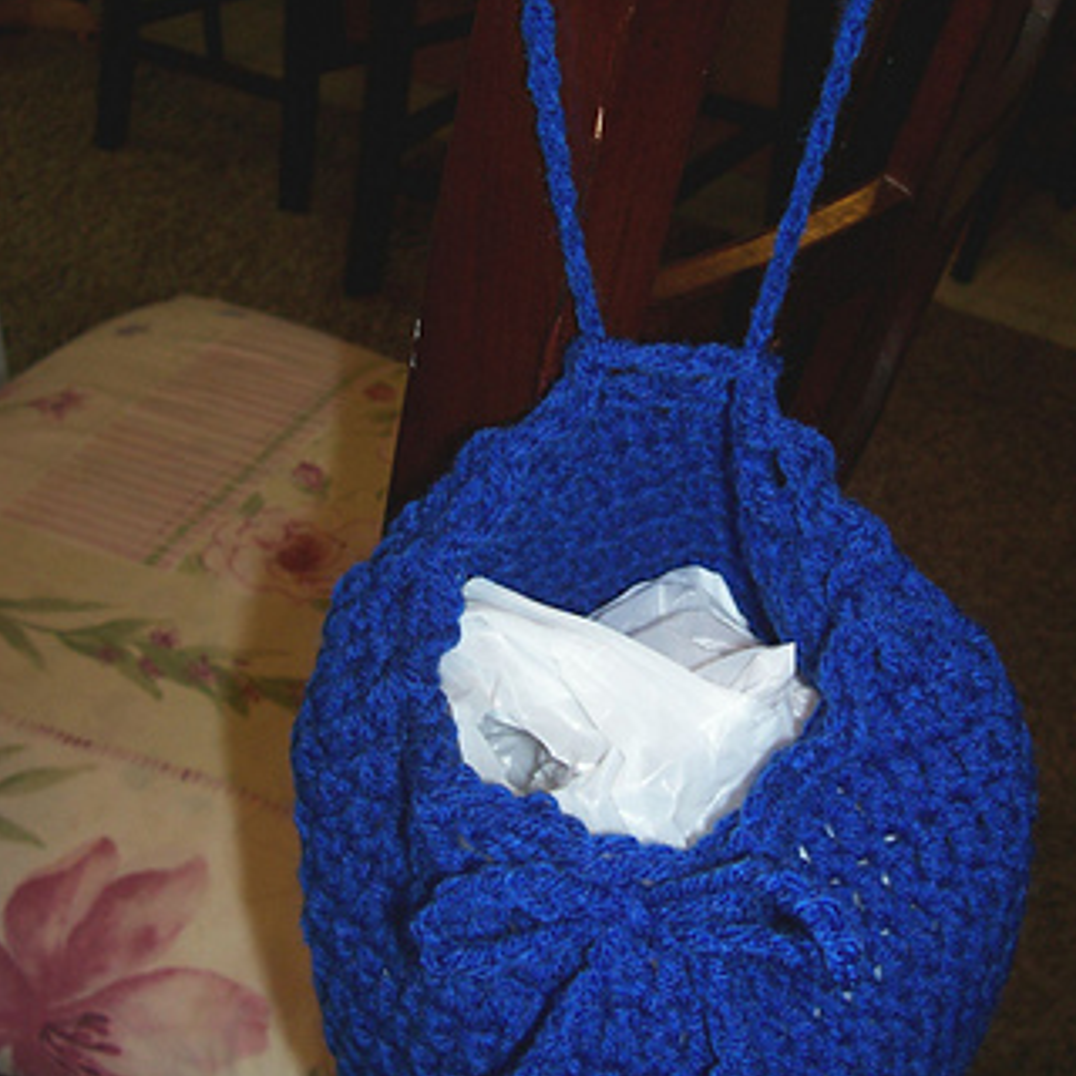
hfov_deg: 36.0
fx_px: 1653
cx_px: 627
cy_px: 525
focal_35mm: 47
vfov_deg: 36.1
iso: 80
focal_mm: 5.6
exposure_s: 1/64
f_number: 2.7
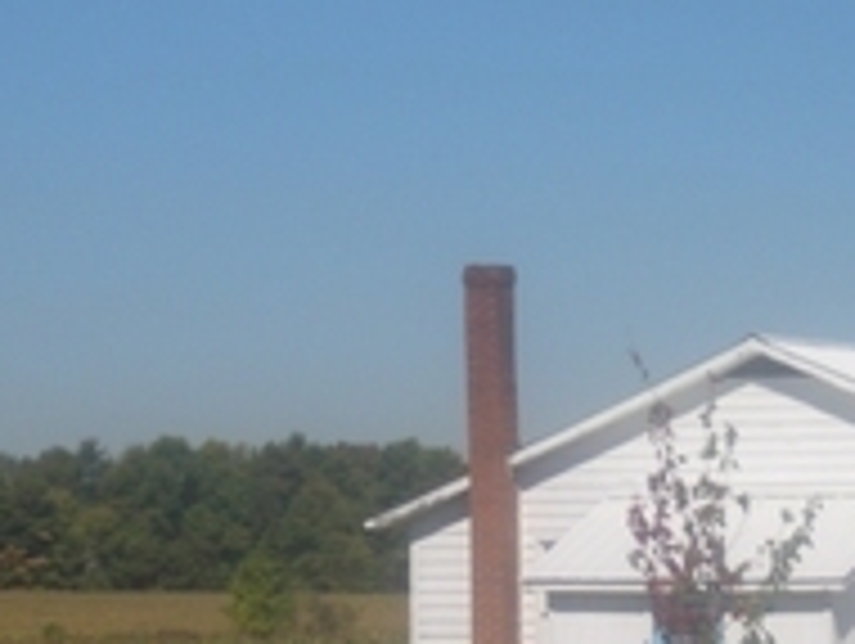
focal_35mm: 221
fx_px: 5466
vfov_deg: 6.7
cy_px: 486
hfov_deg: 8.9
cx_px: 608
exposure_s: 1/250
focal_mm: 17.4
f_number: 7.7
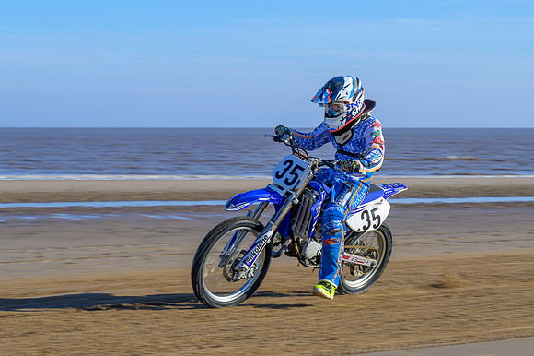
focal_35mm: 107
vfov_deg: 12.8
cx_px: 267
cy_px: 178
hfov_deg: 19.1
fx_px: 1583
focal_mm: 70
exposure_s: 1/200
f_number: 8
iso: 80
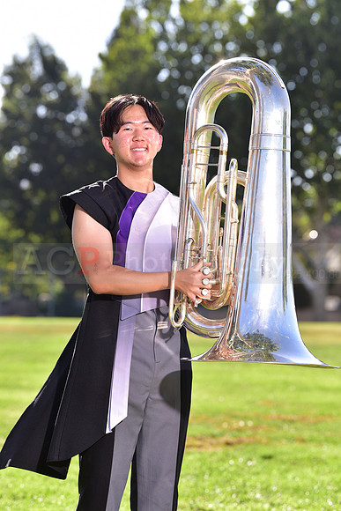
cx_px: 170
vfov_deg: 13.7
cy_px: 256
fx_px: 2130
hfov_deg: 9.2
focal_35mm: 150
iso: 100
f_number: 5
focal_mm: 150
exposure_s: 1/250
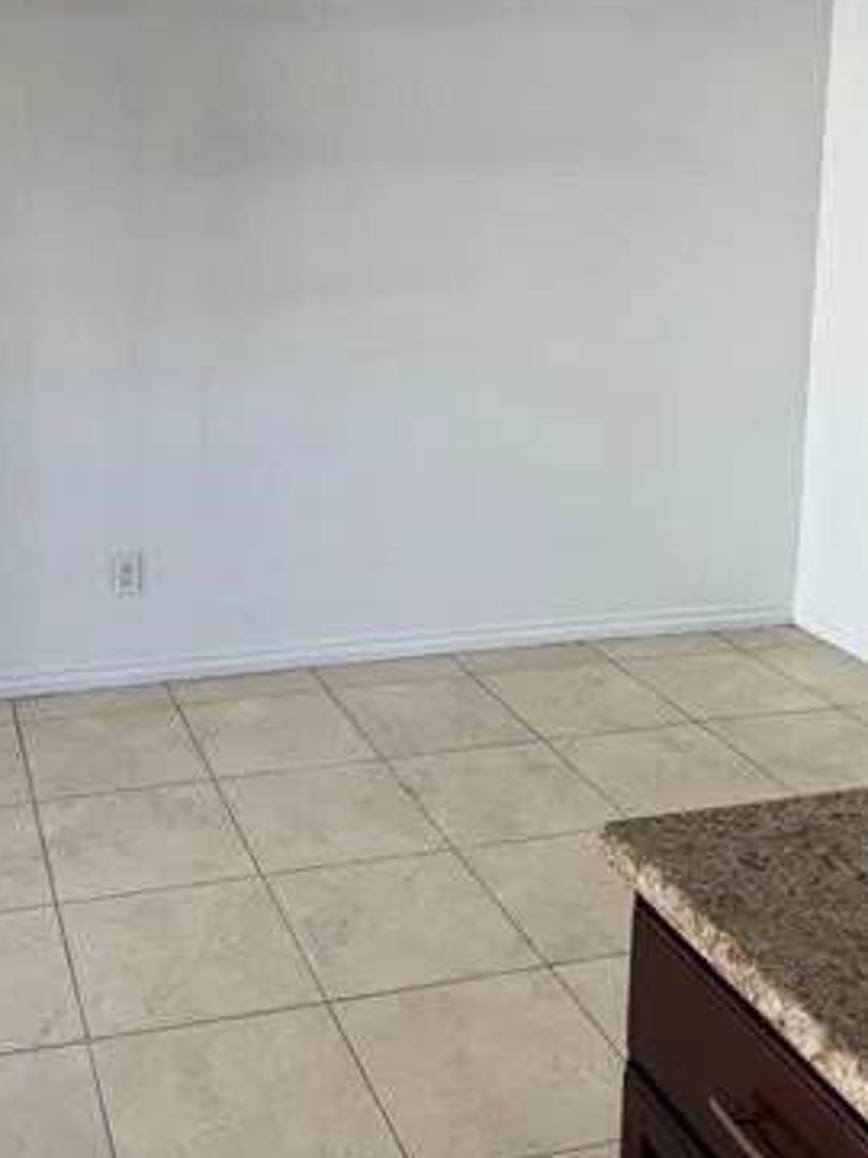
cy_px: 354
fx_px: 1337
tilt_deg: -7.0
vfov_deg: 45.8
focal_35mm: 40
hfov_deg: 35.0
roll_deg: +0.3
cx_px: 196
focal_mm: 6.76
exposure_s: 1/121
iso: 80
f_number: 1.78
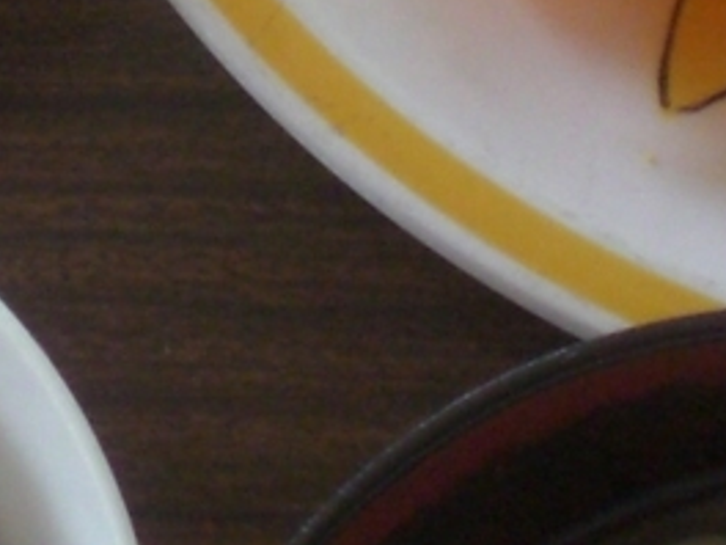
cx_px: 14
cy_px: -267
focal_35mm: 173
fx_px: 3628
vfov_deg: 8.4
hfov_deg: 11.3
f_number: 3.1
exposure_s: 1/60
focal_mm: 6.3
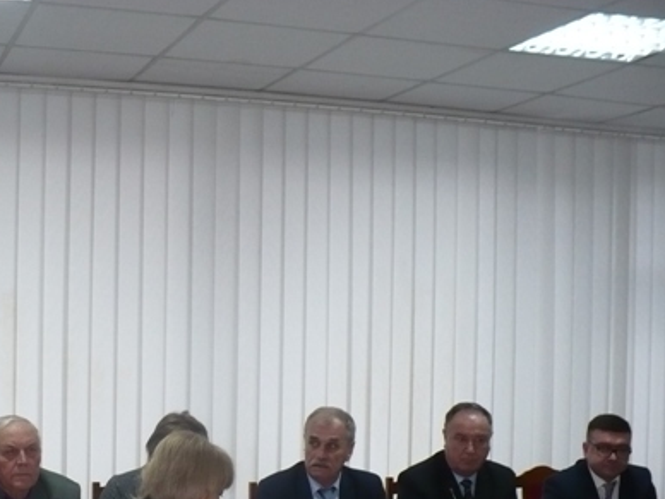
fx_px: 1172
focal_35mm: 61
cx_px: 139
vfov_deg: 23.7
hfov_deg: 30.9
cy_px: 386
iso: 200
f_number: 2.8
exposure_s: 1/30
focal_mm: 6.1
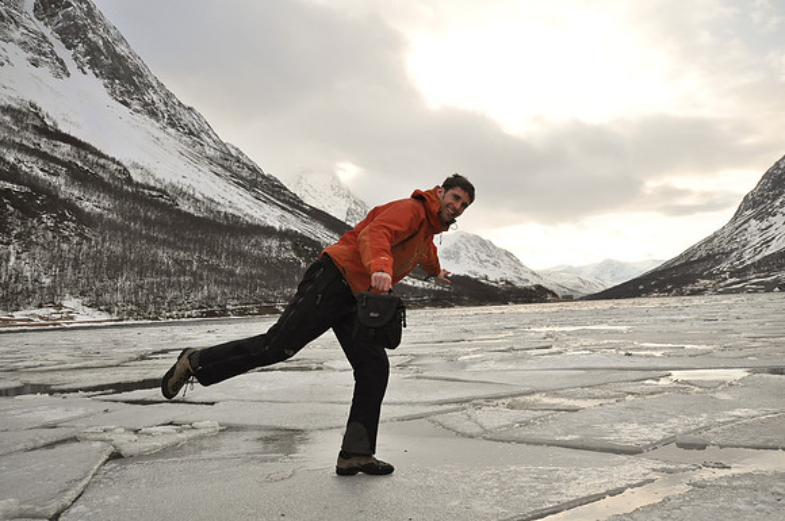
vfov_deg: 43.5
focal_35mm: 30
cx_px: 392
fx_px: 653
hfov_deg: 62.0
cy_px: 260
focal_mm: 20
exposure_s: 1/250
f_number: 11
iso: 800
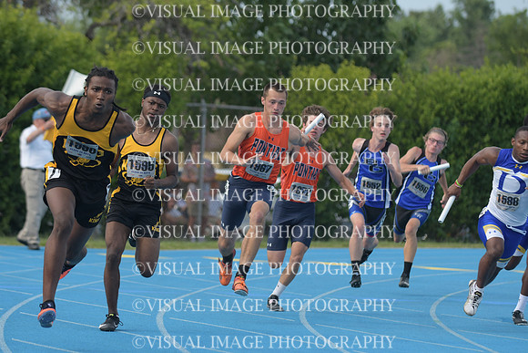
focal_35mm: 180
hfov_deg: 11.4
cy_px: 176
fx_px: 2640
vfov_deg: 7.6
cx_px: 264
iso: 400
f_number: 3.5
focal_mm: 120
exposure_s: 1/2500
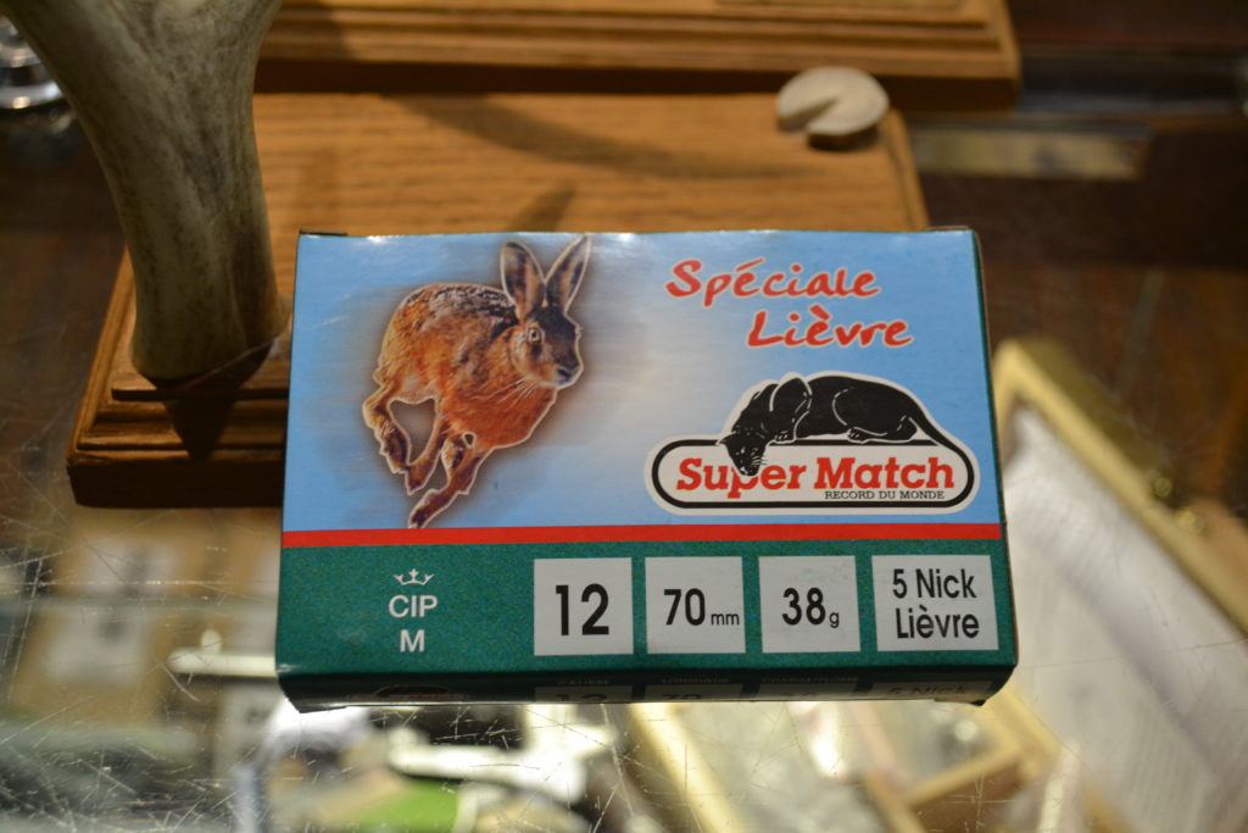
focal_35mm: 51
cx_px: 624
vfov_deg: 26.5
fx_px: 1768
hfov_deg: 38.9
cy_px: 416
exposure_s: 1/60
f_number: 5
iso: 800
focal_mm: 34
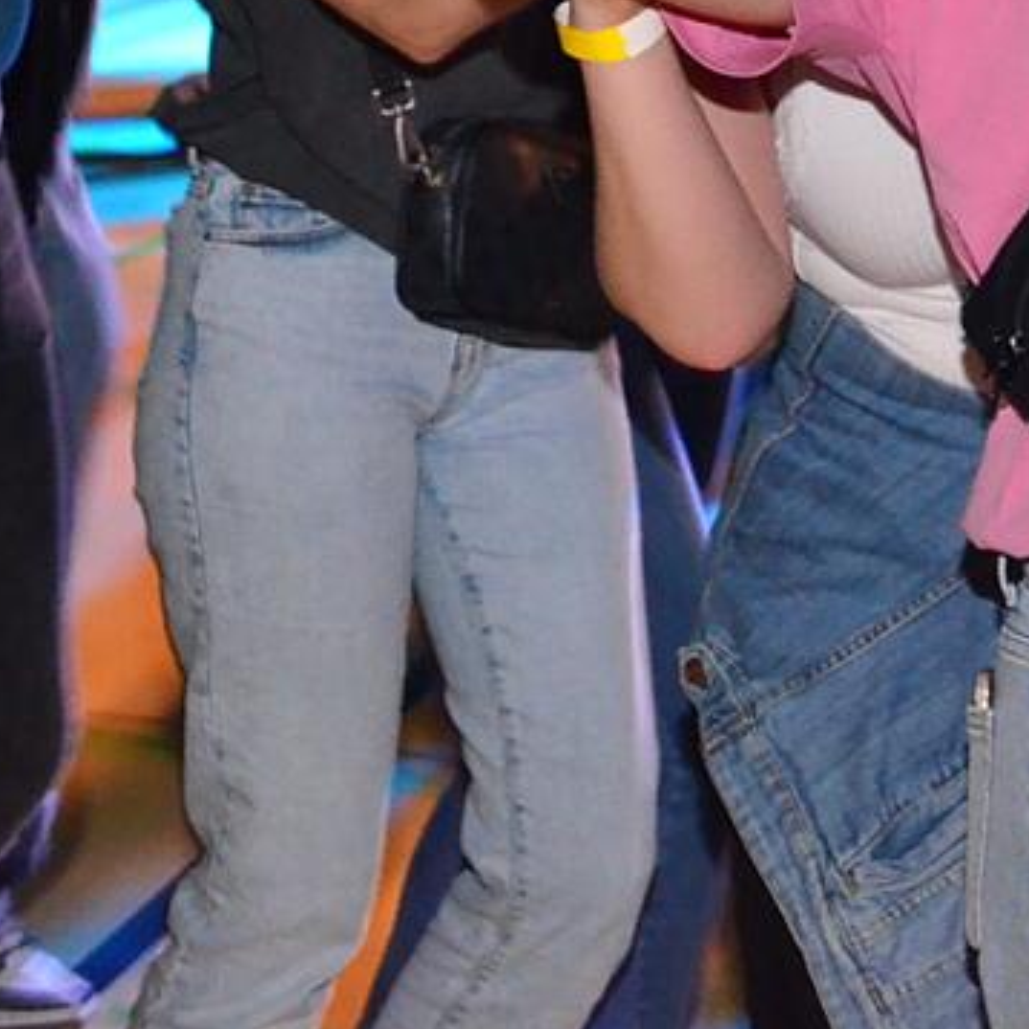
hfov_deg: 14.1
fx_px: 4137
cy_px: 43
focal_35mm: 123
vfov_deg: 14.0
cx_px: 724
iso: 3200
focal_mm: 32
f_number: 5.6
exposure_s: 1/30
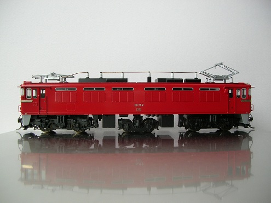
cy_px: 102
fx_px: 274
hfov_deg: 52.6
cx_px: 136
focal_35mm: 35
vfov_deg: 40.7
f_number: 2.8
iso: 50
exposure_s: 1/24.7
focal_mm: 5.8
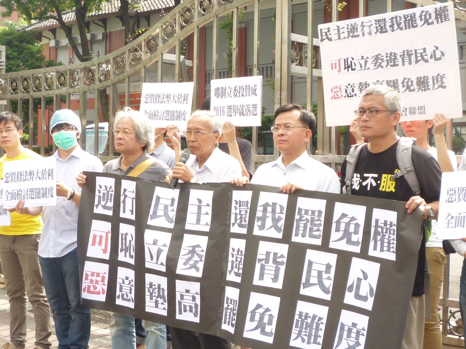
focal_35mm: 54
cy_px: 174
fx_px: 727
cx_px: 233
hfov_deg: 35.5
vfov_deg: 27.0
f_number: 3.3
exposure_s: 1/160
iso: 80
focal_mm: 5.2
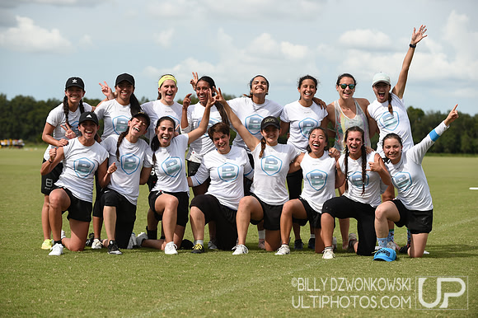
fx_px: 1393
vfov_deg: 13.0
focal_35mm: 105
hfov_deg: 19.5
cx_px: 239
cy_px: 159
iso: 100
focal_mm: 105
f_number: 5.6
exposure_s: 1/800
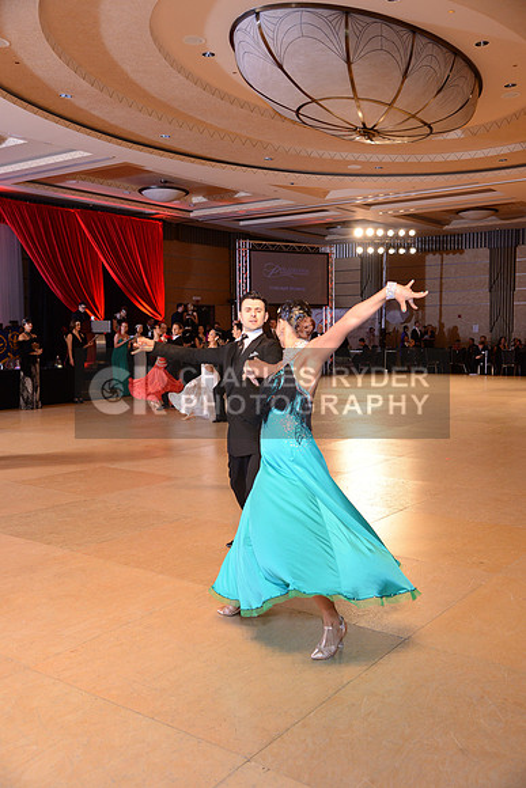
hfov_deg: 38.9
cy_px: 394
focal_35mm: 34
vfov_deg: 55.8
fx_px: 745
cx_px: 263
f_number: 5
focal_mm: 34
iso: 1600
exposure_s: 1/250
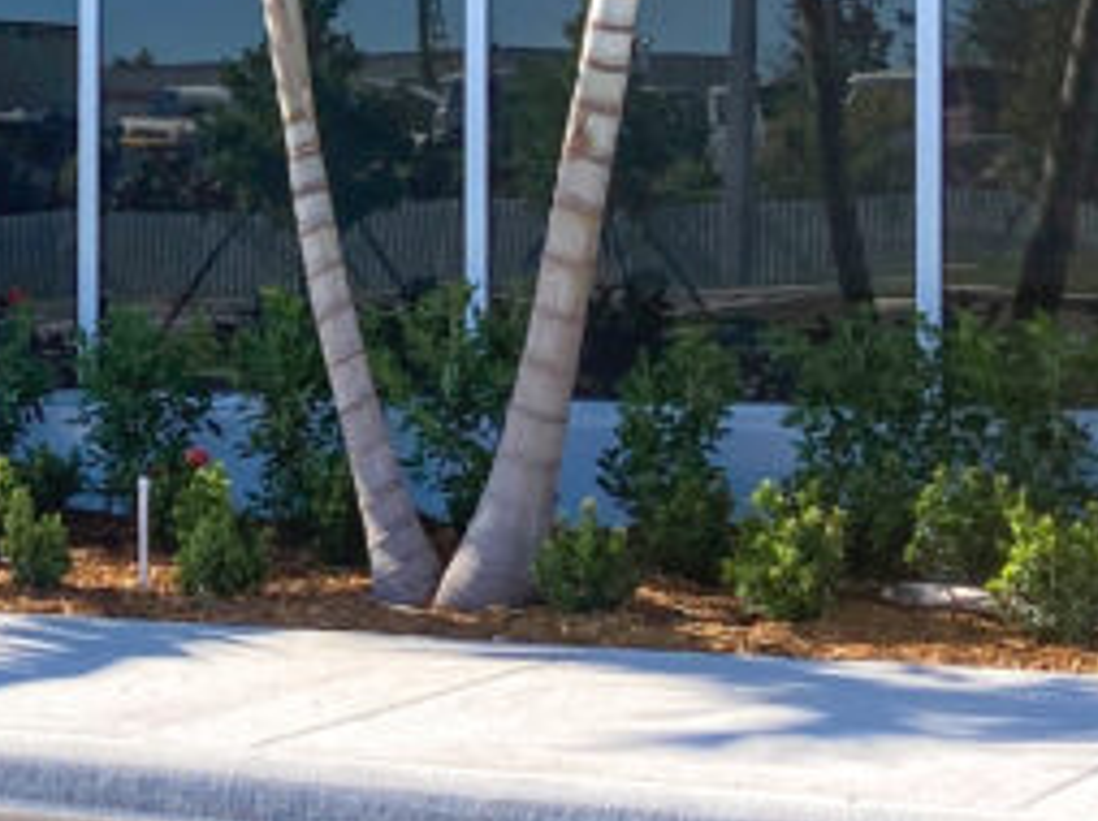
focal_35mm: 113
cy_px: 147
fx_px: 3581
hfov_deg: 16.5
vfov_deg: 13.0
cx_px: -337
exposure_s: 1/1429
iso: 20
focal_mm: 3.99
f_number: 1.8
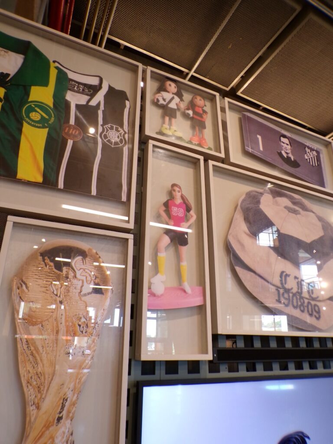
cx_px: 166
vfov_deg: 71.6
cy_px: 222
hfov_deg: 56.8
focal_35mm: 24
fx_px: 308
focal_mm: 4.3
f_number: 3
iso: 225
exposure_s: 1/34
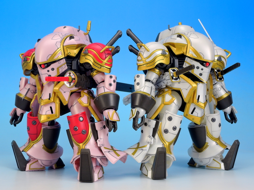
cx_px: 127
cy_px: 95
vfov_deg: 24.4
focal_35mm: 60
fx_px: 440
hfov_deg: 32.2
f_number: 7.3
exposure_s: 1/4
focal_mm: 12.8
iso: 80
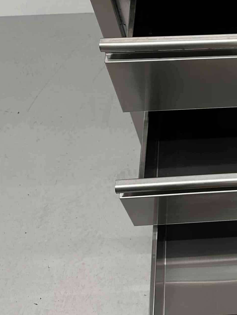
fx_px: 438
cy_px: 60
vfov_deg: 38.1
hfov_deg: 28.6
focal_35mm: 48
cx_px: 232
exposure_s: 1/50
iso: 200
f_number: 1.78
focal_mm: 6.86
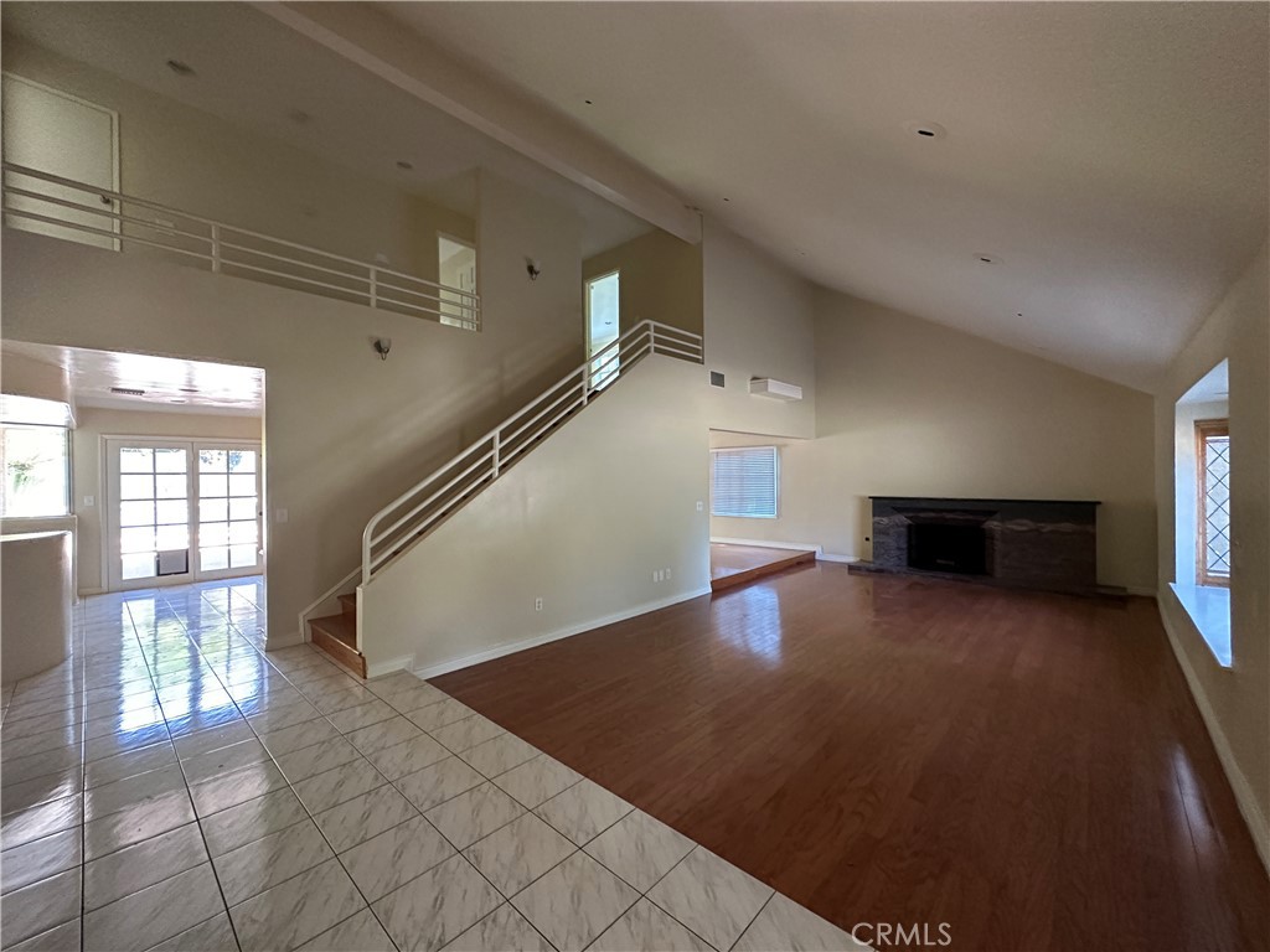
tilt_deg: -0.6
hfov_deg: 102.1
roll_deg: +0.6
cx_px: 635
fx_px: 514
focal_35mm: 14
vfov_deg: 85.7
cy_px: 476
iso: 640
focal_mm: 2.22
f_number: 2.2
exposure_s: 1/60
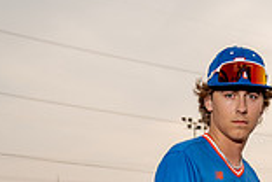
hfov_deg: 19.9
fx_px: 763
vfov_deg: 11.9
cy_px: 383
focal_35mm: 101
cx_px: 235
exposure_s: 1/250
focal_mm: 35
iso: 250
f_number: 5.6
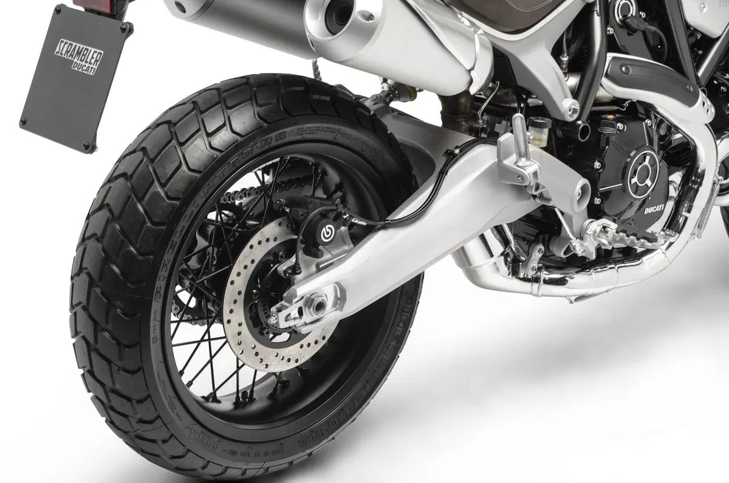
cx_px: 364
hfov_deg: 27.0
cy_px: 242
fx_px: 1516
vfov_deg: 18.1
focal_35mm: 75
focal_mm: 50
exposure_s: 1/100
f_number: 6.3
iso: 100
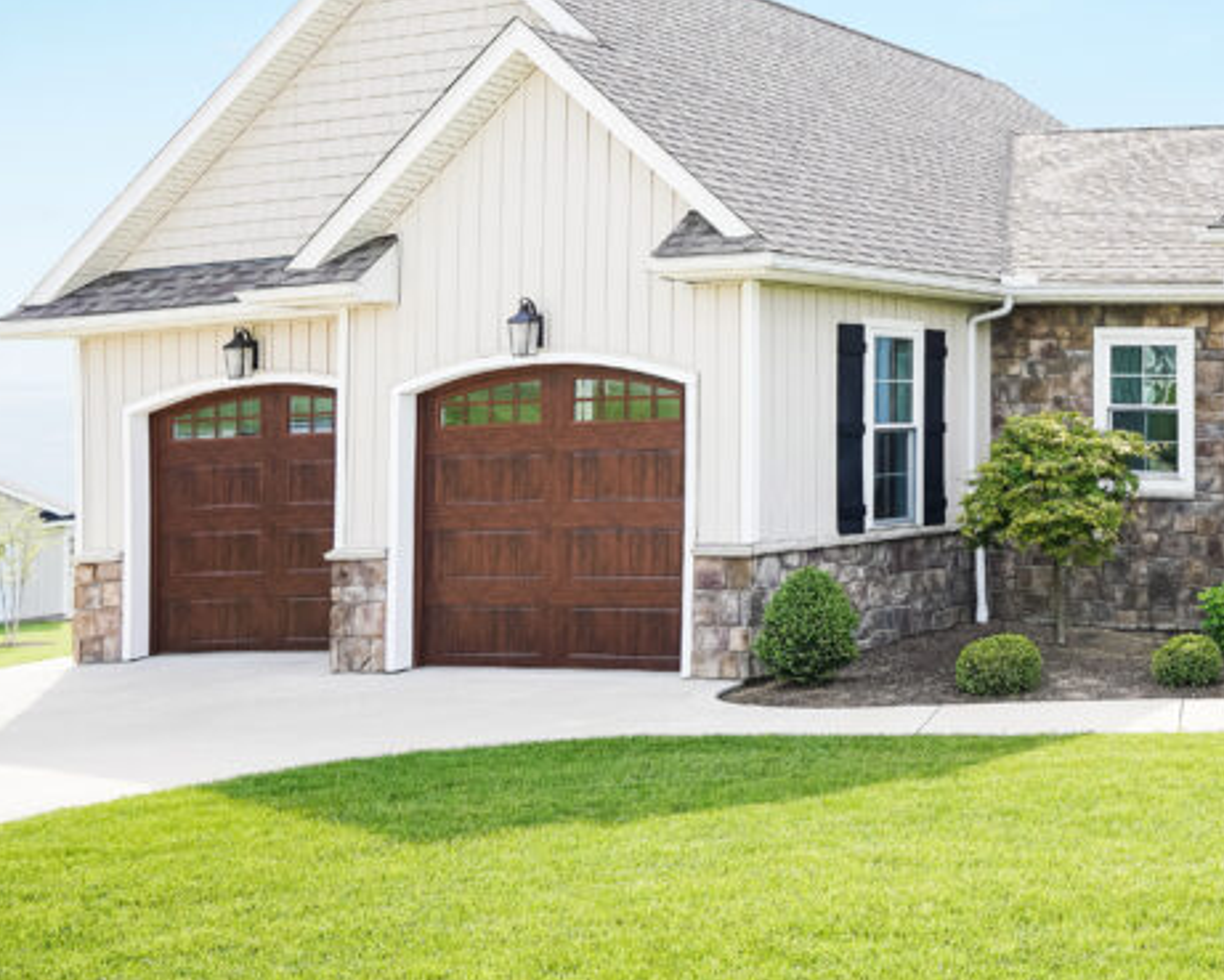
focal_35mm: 50
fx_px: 1812
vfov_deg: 29.8
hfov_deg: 33.3
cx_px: 1296
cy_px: 240
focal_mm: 24
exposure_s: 1/400
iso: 100
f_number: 3.5
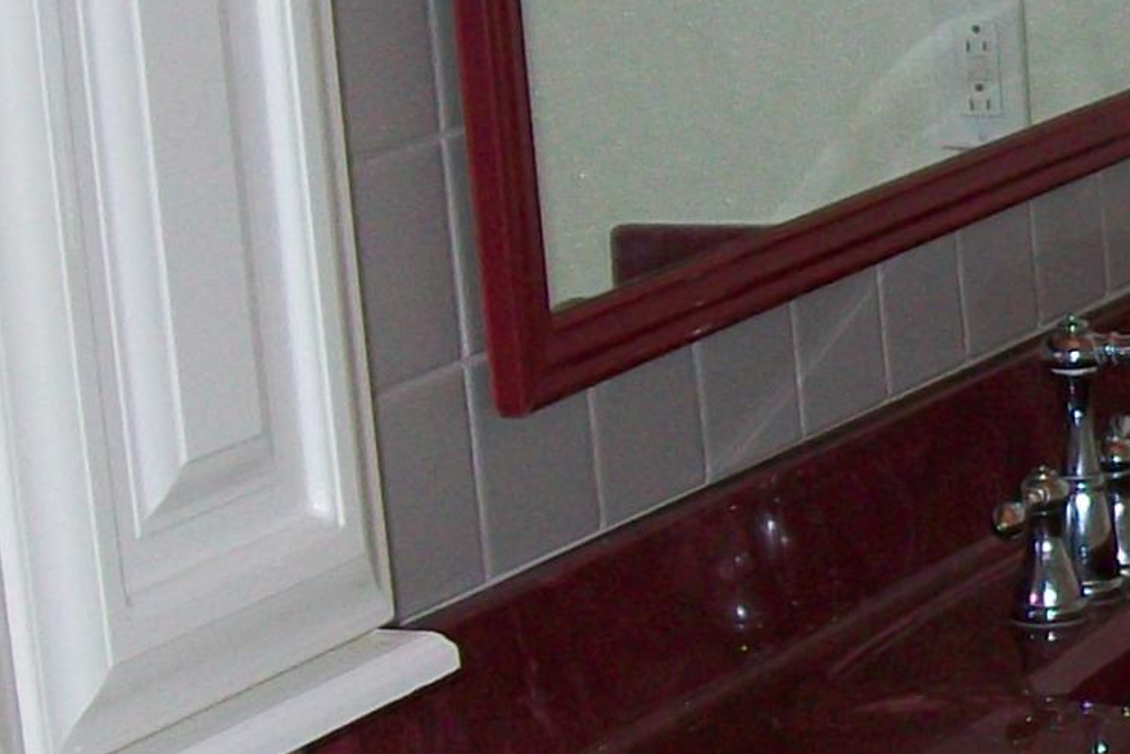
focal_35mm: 152
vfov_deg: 9.0
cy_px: 245
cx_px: 1387
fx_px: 4772
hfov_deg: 13.1
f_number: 2.7
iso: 64
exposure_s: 1/125
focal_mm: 6
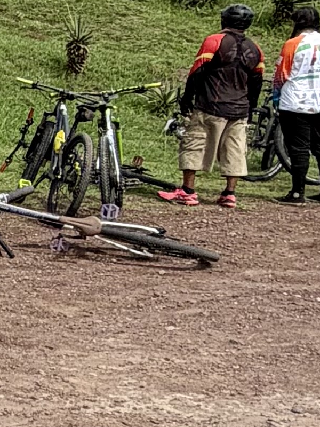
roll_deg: +1.4
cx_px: -592
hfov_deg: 10.8
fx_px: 1233
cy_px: 140
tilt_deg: -3.1
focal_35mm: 100
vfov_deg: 19.6
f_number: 2.2
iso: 20
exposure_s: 1/770
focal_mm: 2.22
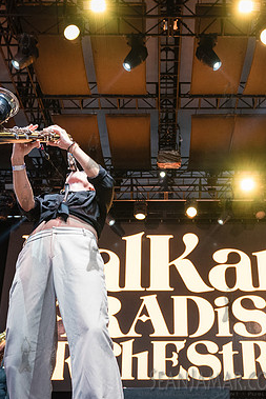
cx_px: 165
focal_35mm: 46
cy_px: 223
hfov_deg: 29.2
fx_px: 509
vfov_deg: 42.7
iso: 2000
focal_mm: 24
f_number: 4
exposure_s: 1/200
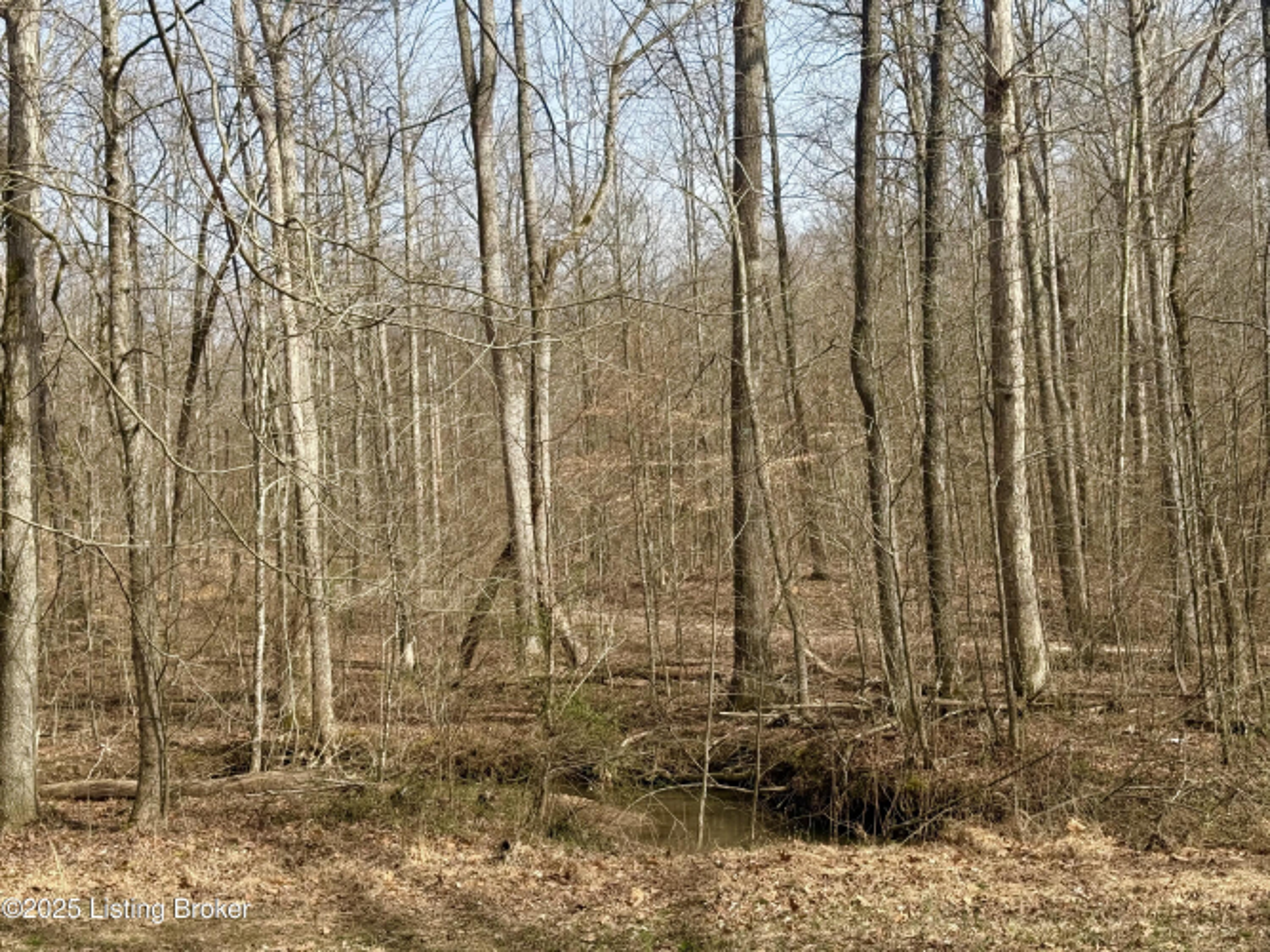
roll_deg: +3.3
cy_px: 476
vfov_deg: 30.3
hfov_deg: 39.7
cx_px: 635
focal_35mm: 48
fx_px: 1761
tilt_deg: +4.4
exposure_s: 1/2033
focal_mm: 6.76
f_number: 1.78
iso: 64
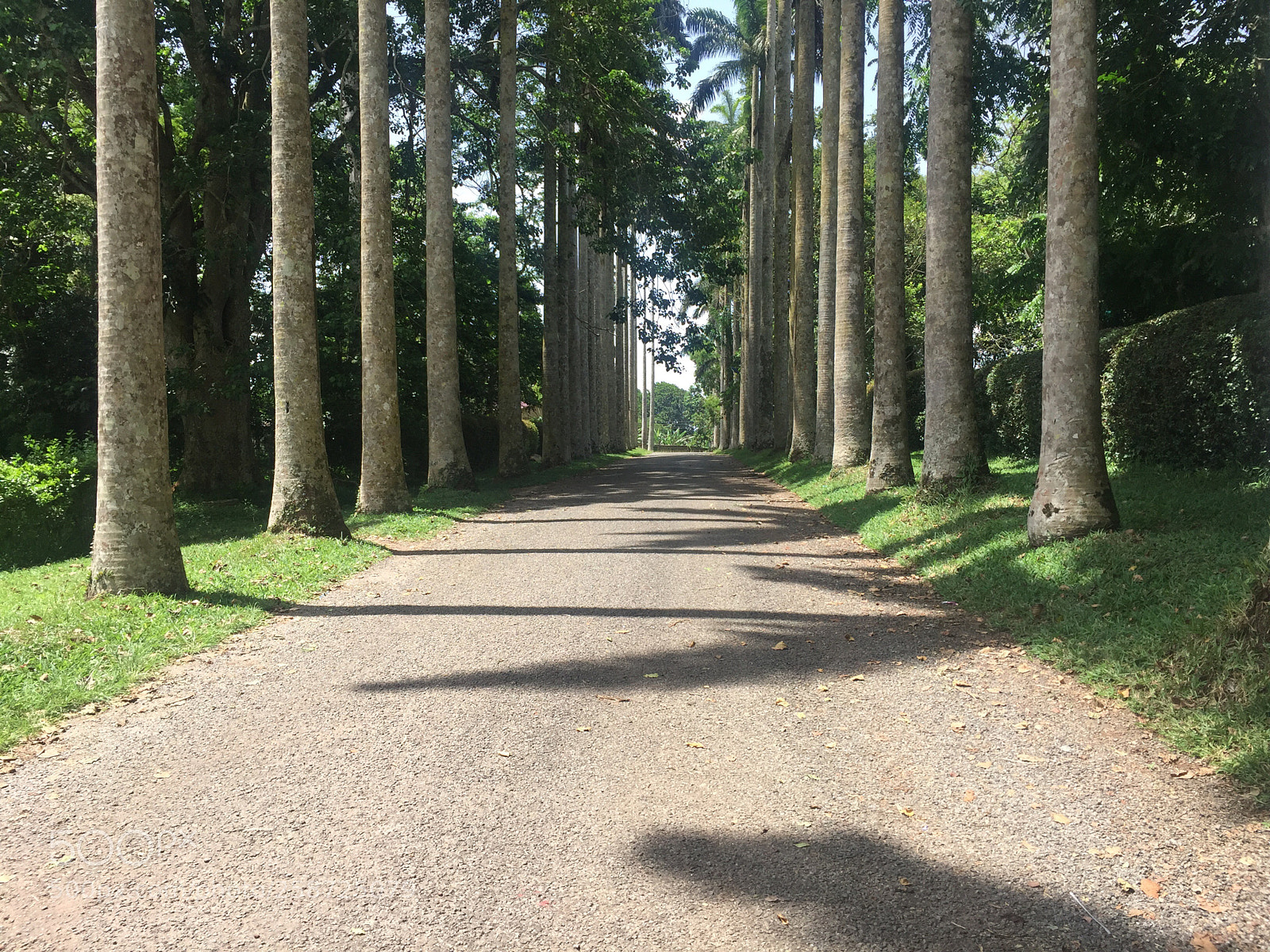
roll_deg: -2.5
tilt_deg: +0.8
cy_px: 476
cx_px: 635
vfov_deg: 48.2
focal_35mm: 29
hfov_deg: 61.7
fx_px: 1064
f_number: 2.2
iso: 32
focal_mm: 4.15
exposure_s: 1/719
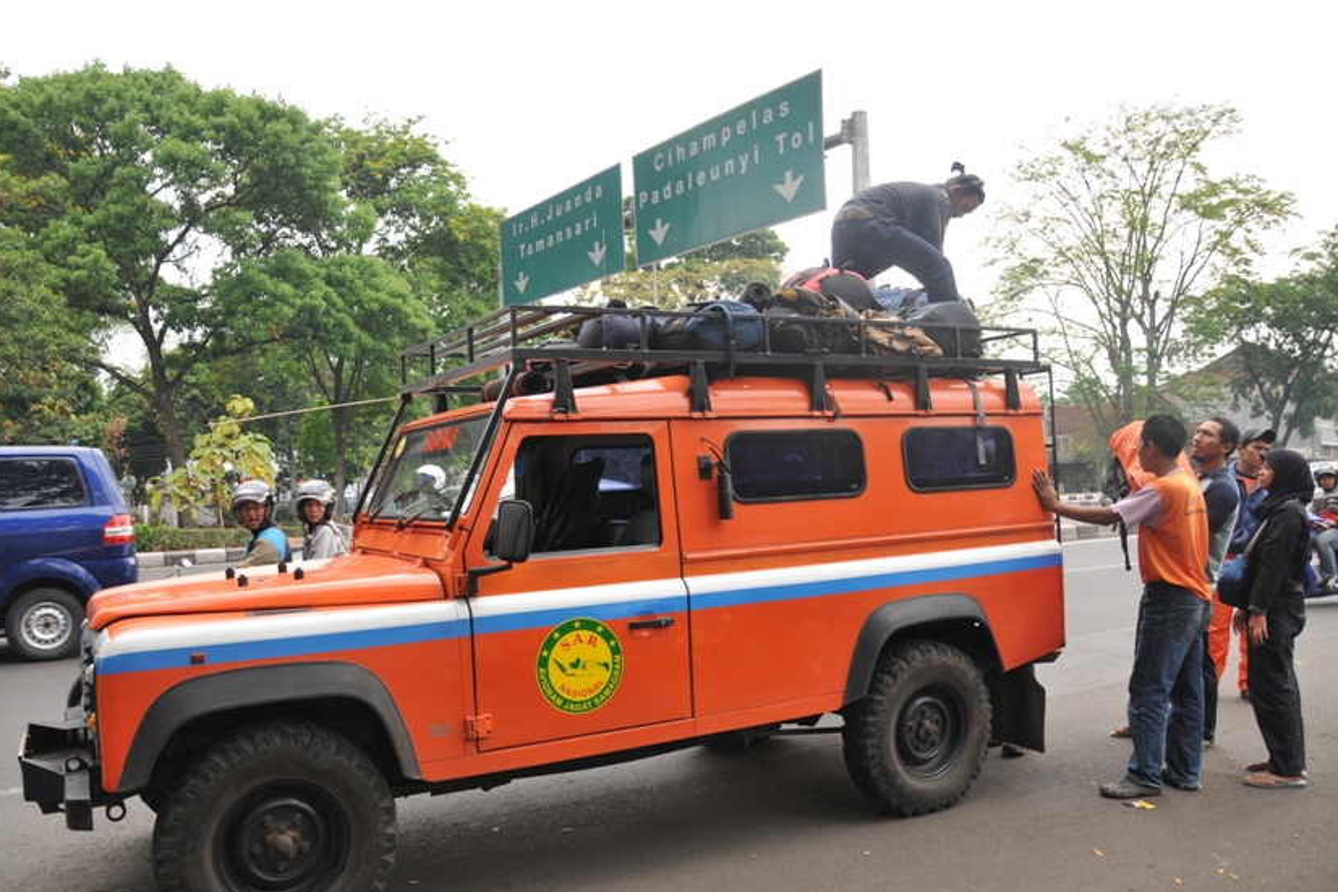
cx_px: 661
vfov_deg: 46.4
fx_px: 1041
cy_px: 457
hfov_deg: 65.5
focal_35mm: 28
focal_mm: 18
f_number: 4
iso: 200
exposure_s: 1/250
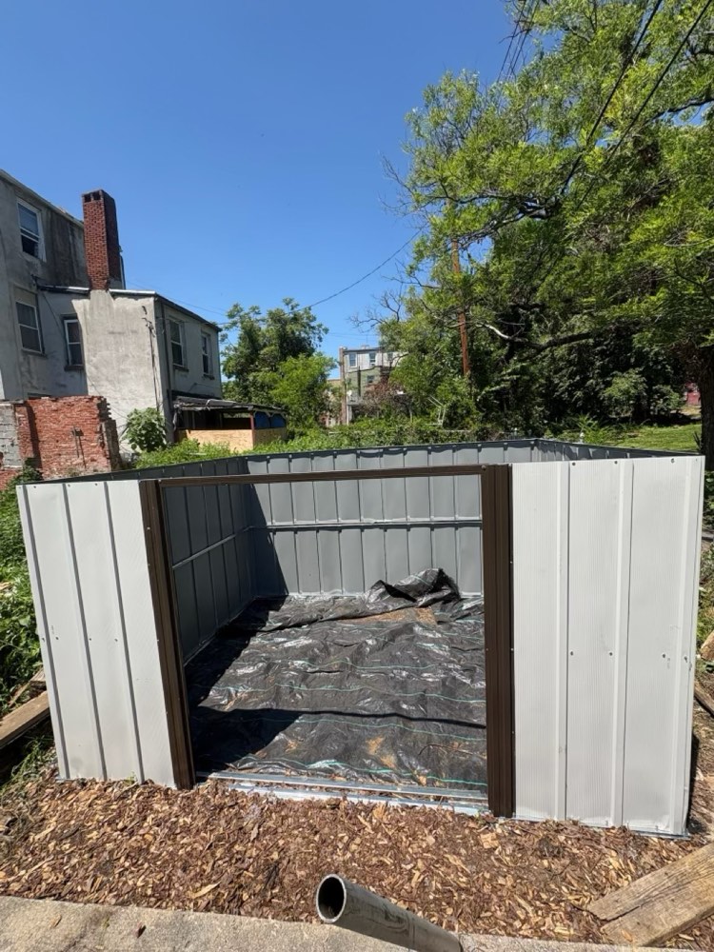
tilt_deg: -8.0
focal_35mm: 14
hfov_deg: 85.7
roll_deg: +1.6
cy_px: 476
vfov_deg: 102.1
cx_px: 357
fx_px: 385
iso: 50
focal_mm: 2.22
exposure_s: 1/1277
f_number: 2.2
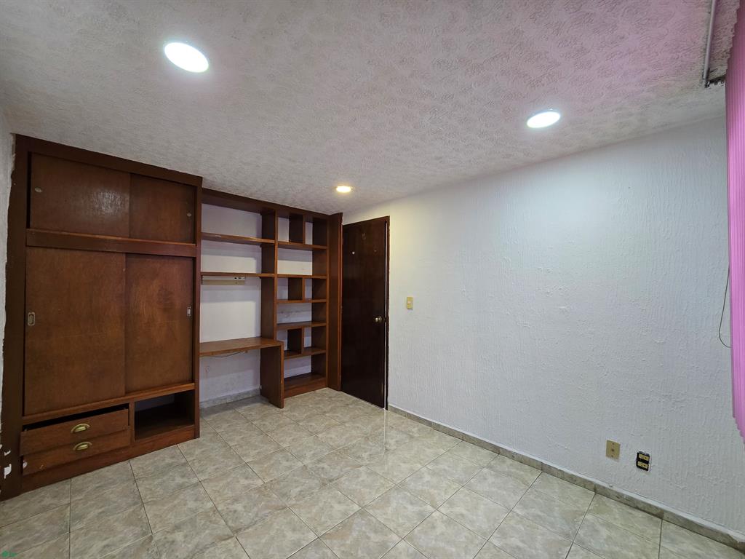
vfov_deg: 89.9
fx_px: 280
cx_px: 372
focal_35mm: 13
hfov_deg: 106.2
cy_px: 280
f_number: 2.2
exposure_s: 1/60
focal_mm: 2.2
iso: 160
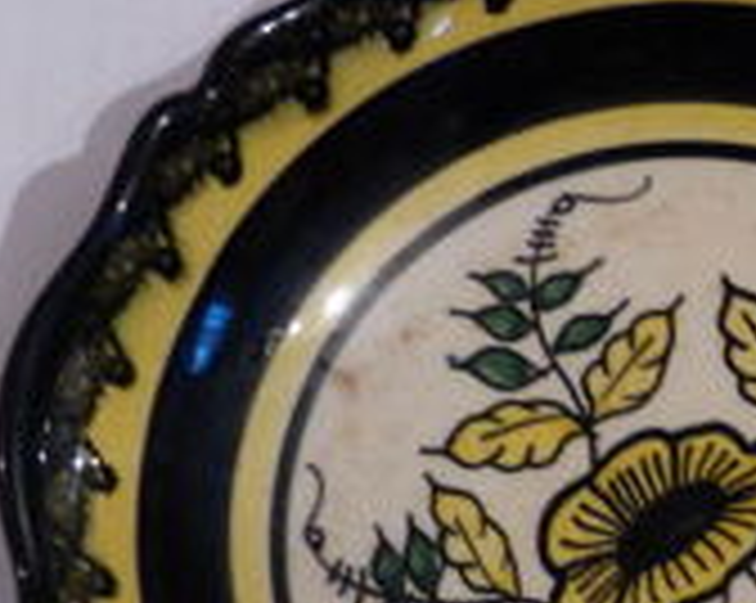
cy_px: 518
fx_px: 3241
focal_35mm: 145
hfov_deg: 13.0
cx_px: 846
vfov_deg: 10.6
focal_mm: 9.2
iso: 500
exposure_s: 1/15
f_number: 3.2
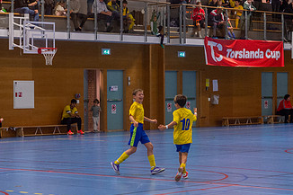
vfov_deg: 10.8
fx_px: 1033
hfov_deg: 16.1
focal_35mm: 127
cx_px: 130
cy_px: 123
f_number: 3.5
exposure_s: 1/400
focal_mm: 70
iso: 2800
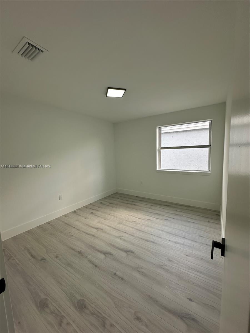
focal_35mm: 14
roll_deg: +1.9
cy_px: 166
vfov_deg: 102.1
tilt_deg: -6.1
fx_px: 135
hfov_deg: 85.7
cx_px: 125
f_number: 2.2
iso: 40
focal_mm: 2.22
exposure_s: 1/156
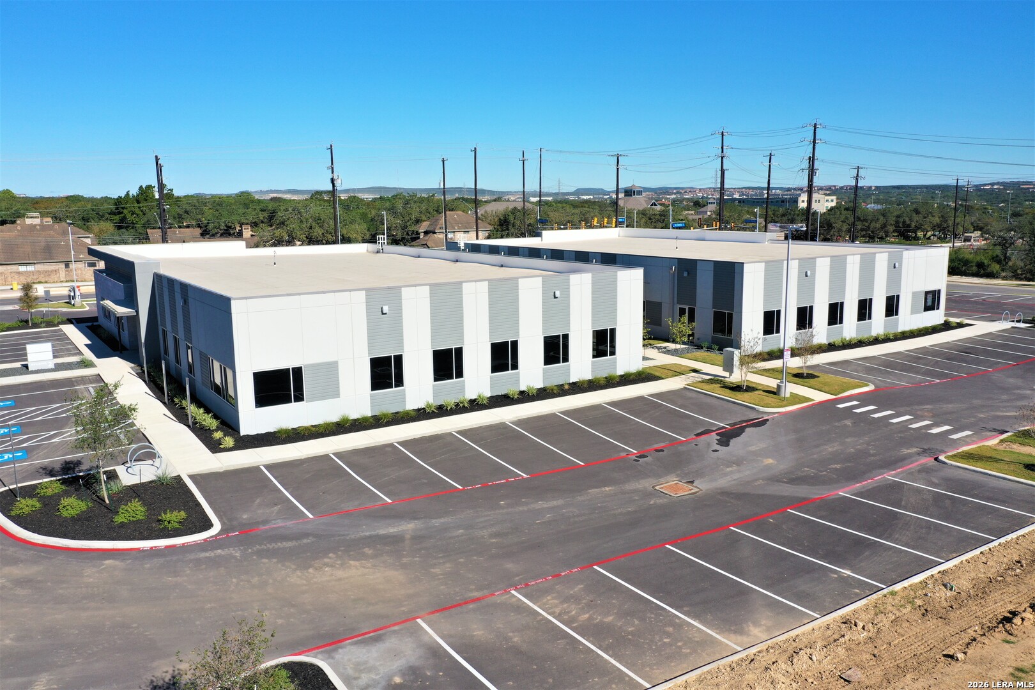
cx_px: 518
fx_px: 805
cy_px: 345
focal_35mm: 28
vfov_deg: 46.4
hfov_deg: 65.5
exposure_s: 1/640
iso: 100
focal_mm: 10.26
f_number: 5.6
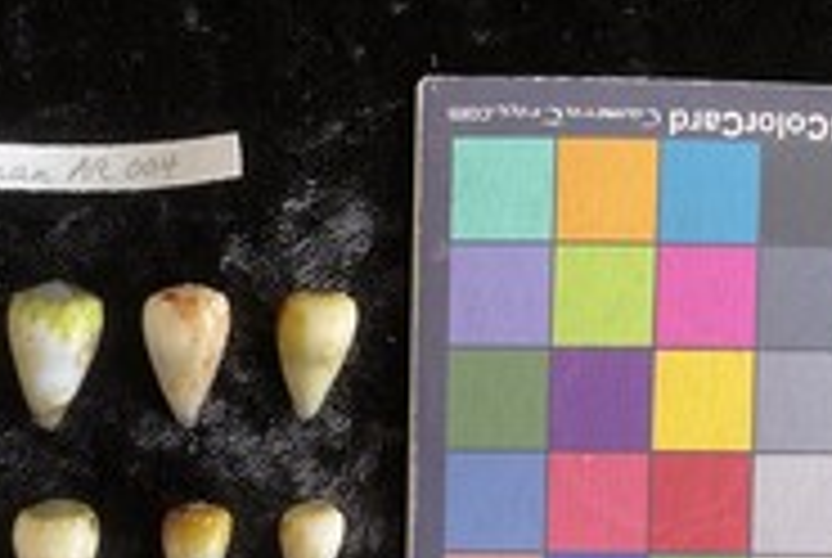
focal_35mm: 57
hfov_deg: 34.5
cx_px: 247
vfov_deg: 23.0
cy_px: 538
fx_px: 1319
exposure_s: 1/60
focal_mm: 3
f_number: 1.8
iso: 64
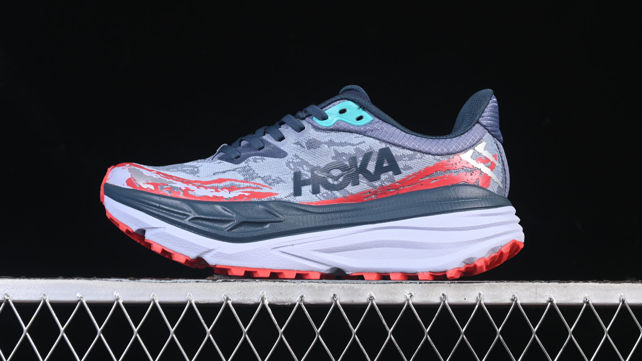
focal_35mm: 79
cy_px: 148
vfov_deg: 15.3
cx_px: 319
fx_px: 1345
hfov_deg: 26.9
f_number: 6.3
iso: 160
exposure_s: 1/60
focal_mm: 50
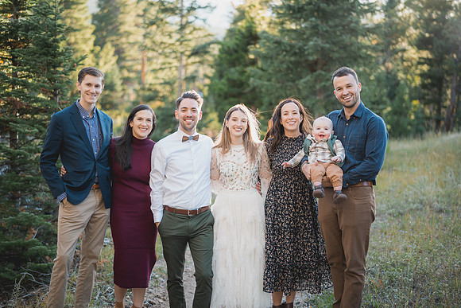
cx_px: 230
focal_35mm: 50
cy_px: 154
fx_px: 646
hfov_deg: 39.3
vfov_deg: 26.8
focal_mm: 50
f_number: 1.4
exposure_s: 1/400
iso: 200
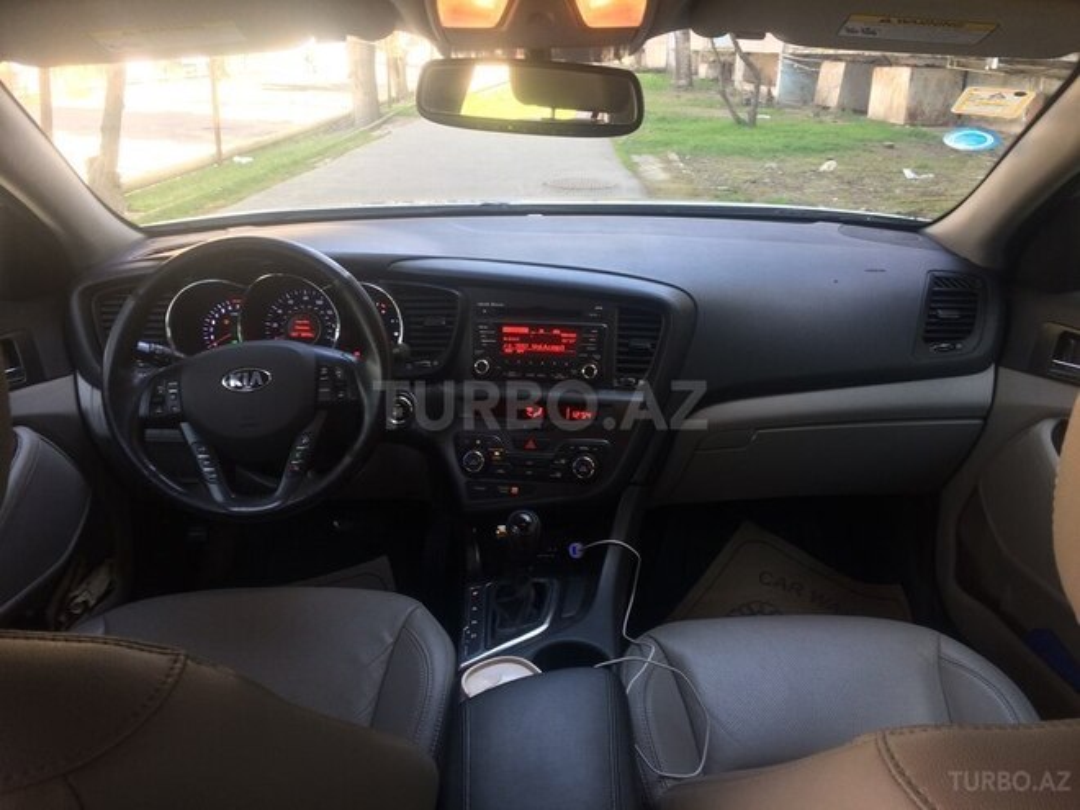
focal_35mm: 29
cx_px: 540
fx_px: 905
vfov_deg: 48.2
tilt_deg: -21.2
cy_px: 405
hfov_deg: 61.7
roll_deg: -1.7
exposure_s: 1/50
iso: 50
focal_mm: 4.15
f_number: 2.2
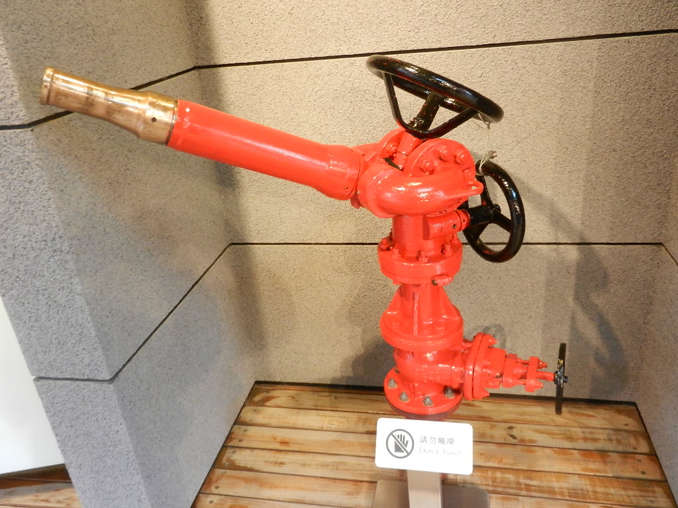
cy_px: 254
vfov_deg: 48.2
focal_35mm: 29
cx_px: 339
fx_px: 568
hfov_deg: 61.7
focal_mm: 5.1
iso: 400
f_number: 3.6
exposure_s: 1/10
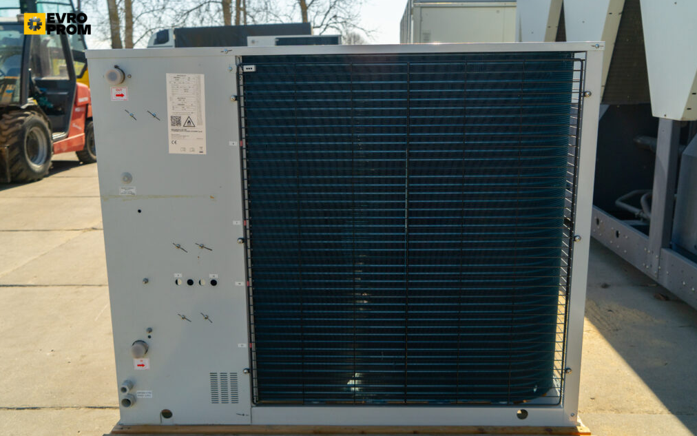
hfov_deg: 58.1
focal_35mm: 33
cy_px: 220
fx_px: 627
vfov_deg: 38.3
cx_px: 346
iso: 250
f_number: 5
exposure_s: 1/1000
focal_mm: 32
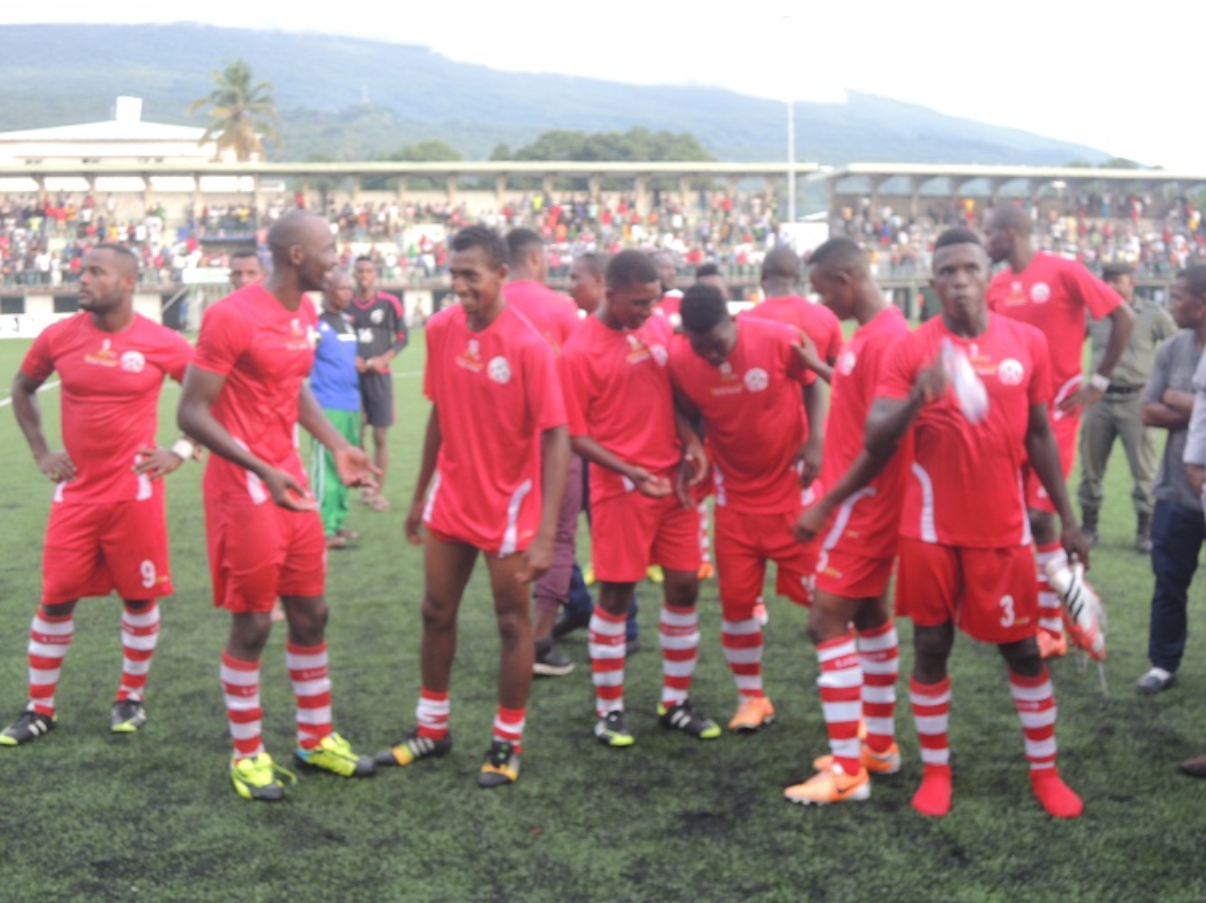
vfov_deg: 32.2
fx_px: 1567
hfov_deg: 42.1
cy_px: 452
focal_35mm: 45
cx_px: 603
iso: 125
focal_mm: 8.1
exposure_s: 1/50
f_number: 3.5
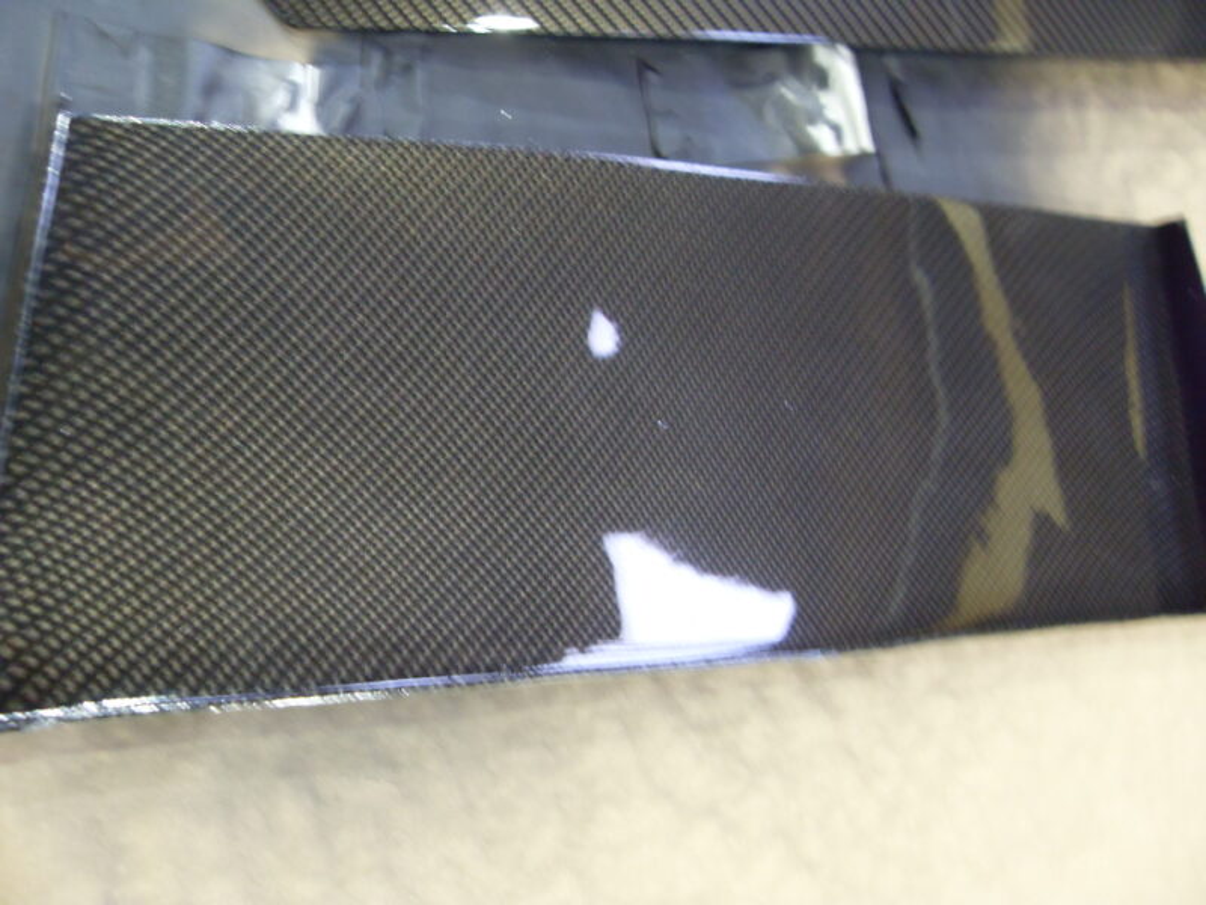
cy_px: 452
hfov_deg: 52.6
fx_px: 1219
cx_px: 603
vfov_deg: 40.7
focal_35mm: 35
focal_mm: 6.3
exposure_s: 1/10
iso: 200
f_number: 2.8
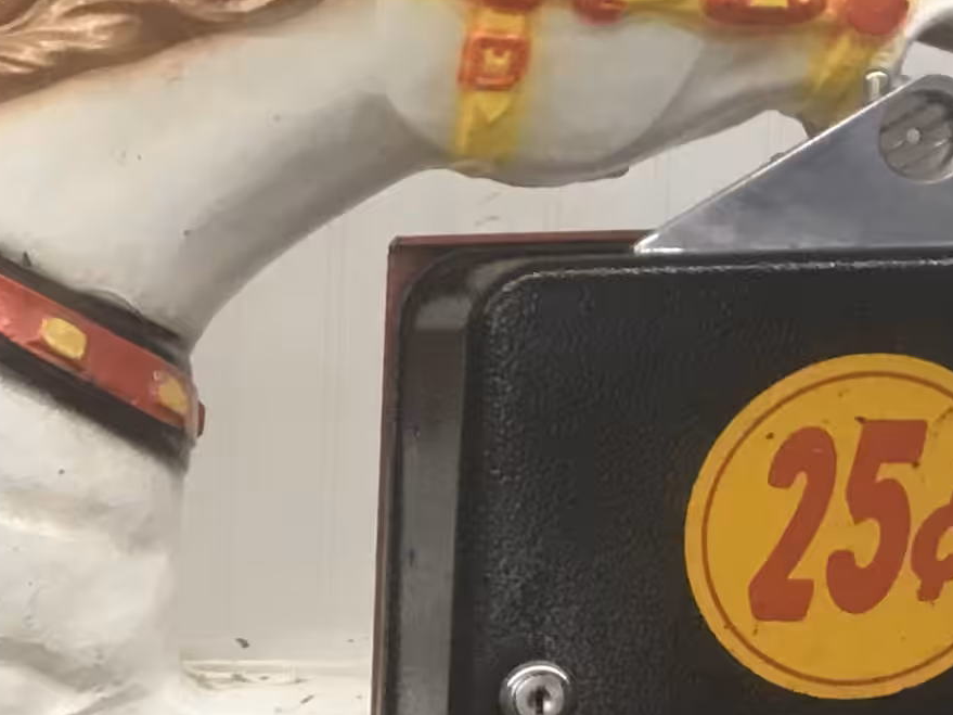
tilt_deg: -15.0
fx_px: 3661
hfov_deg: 13.6
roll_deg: +1.5
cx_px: -620
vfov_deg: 10.7
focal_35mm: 133
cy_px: 1090
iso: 80
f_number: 2.2
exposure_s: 1/30
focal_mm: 4.15
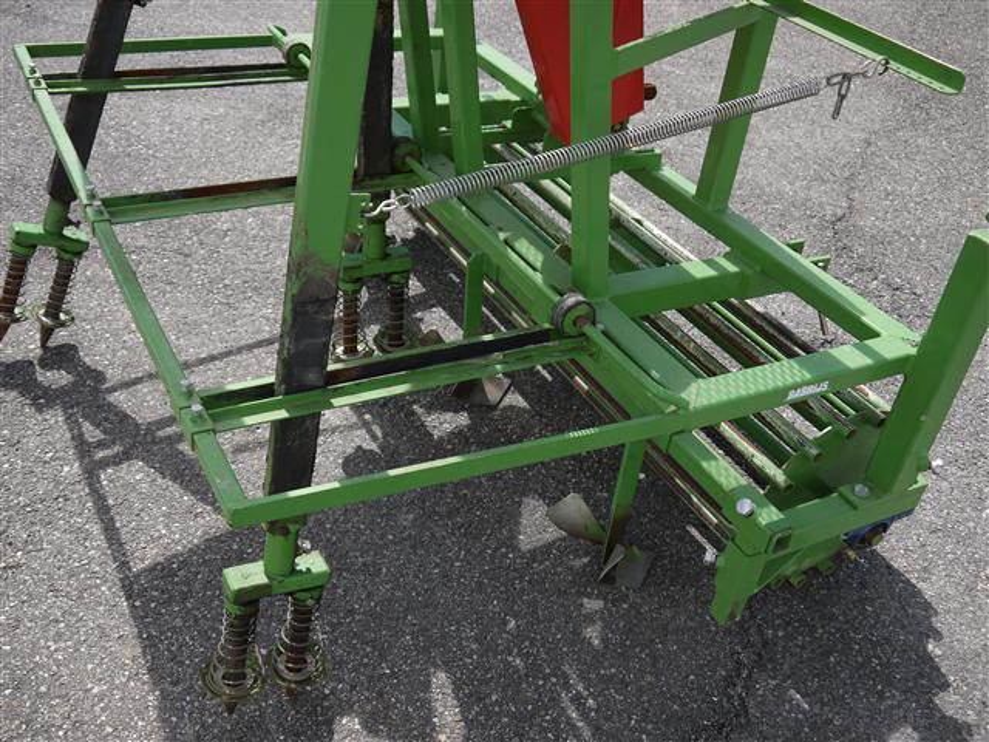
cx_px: 494
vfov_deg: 39.7
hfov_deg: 51.4
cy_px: 371
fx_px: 1029
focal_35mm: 36
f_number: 4.1
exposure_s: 1/800
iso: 100
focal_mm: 18
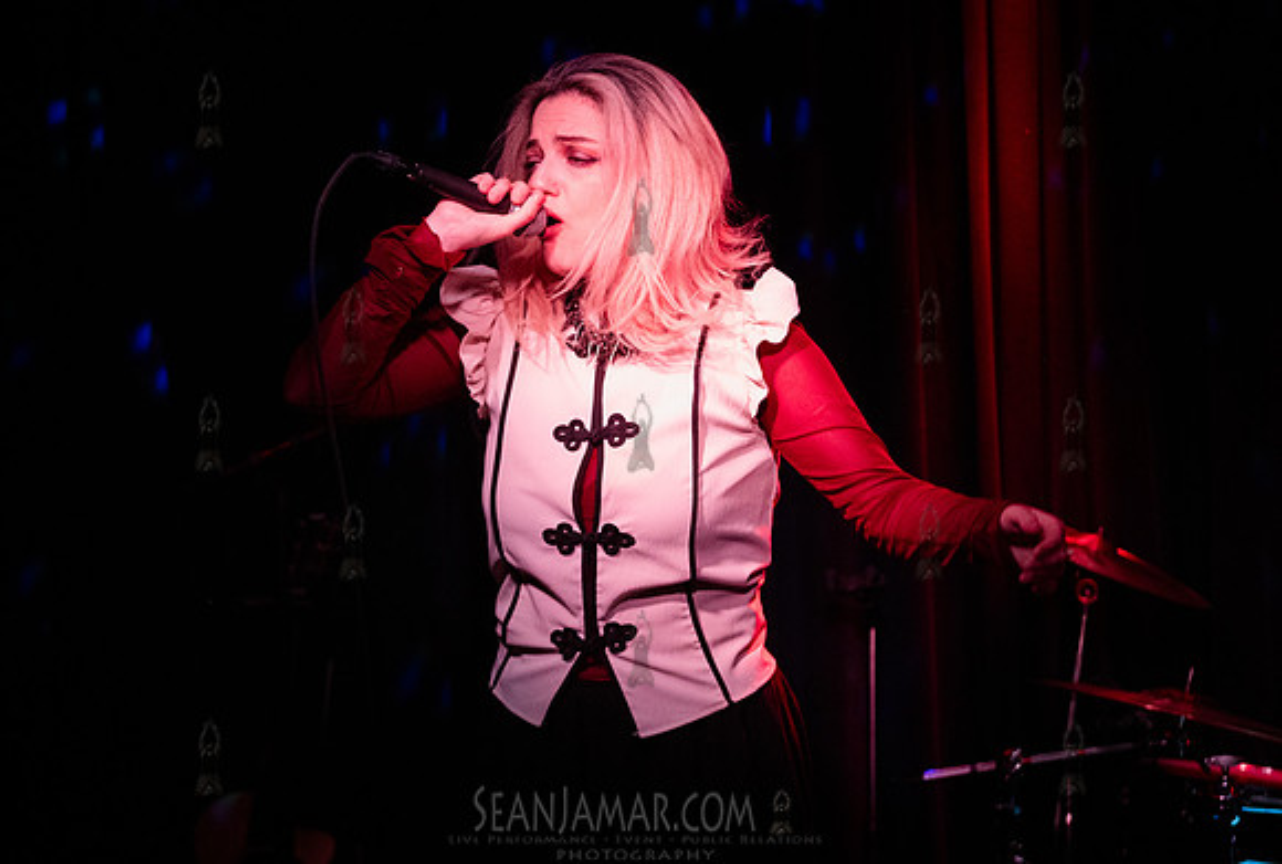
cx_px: 613
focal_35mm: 69
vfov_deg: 20.0
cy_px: 444
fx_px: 2451
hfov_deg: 29.3
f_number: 4
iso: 12800
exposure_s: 1/320
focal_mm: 66
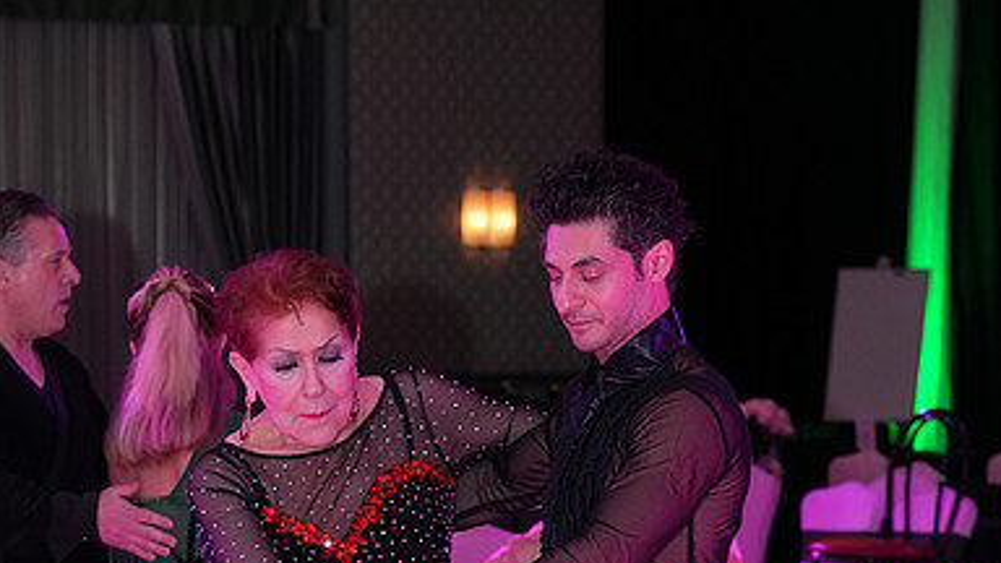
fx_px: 4406
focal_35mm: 166
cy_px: 732
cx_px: 502
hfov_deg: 13.0
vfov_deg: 7.2
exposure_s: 1/250
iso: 2500
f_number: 6.3
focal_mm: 105
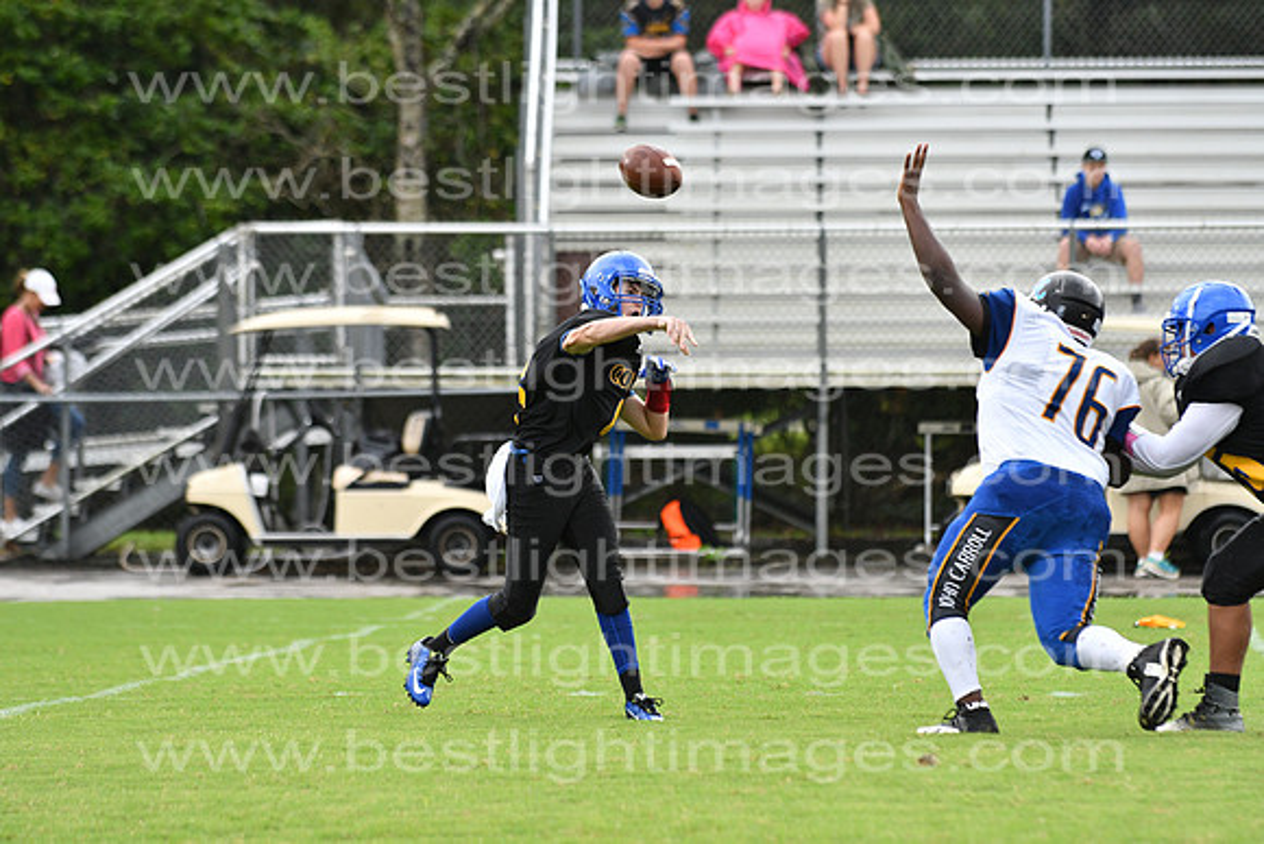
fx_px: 7375
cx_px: 632
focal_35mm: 210
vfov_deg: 6.5
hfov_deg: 9.8
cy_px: 422
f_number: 3.5
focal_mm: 140
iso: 800
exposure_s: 1/2000
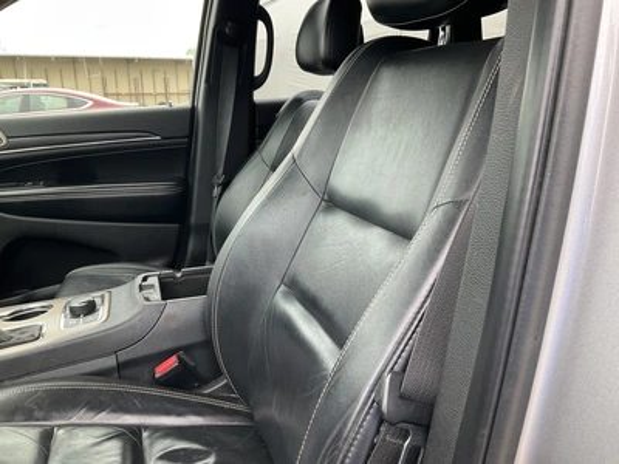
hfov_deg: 61.7
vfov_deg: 48.2
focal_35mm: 29
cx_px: 310
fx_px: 519
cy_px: 232
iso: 25
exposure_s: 1/122
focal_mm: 3
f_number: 1.8
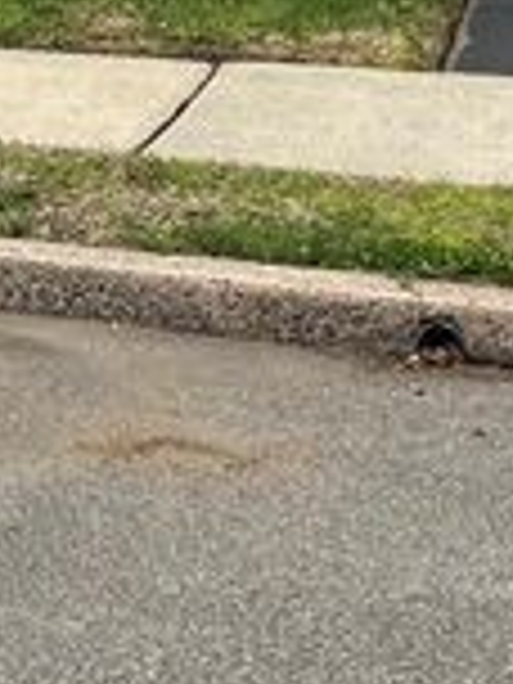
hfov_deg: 12.3
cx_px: -284
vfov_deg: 14.6
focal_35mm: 114
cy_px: -632
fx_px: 2253
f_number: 1.6
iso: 32
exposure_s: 1/3861
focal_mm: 4.2
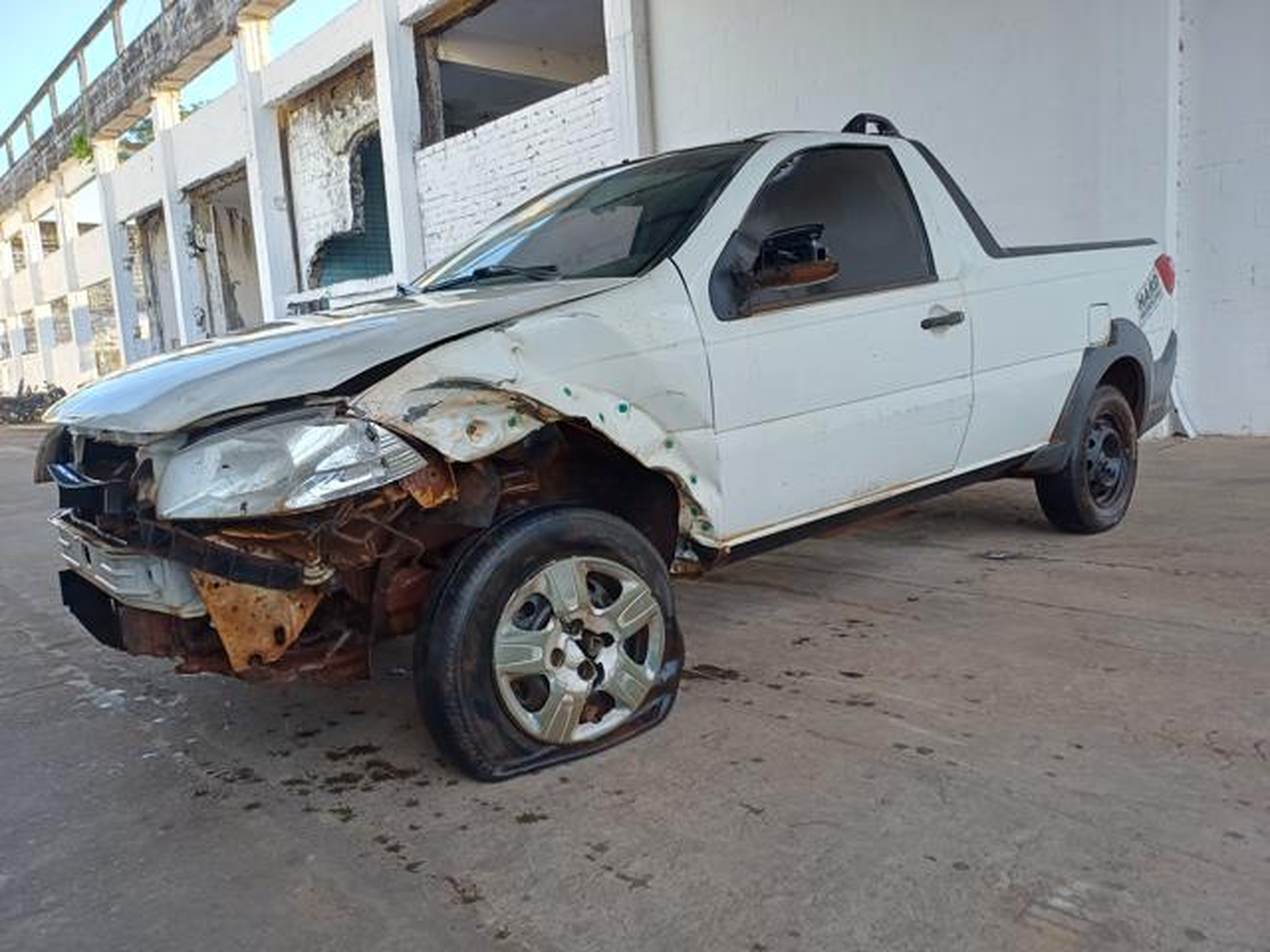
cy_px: 476
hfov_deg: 69.4
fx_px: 917
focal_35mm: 25
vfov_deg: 54.9
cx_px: 635
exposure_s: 1/100
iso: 64
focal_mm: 4.65
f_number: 1.8
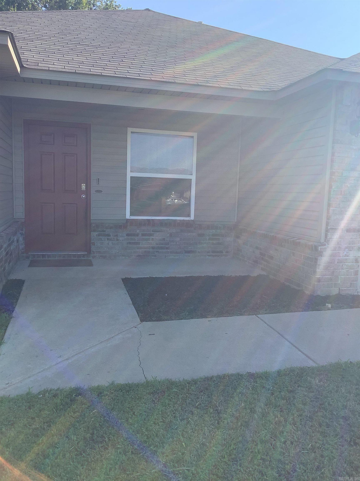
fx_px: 430
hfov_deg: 45.4
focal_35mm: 31
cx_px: 180
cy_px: 240
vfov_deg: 58.4
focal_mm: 3.3
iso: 25
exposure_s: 1/582
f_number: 2.4
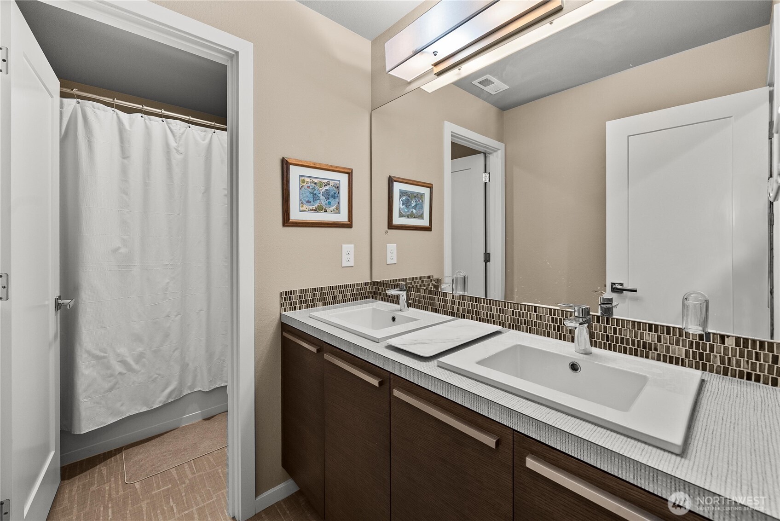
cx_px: 390
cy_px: 260
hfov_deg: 108.3
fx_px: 282
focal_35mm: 13
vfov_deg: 85.5
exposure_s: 1/4
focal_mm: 13
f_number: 7.1
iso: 1000
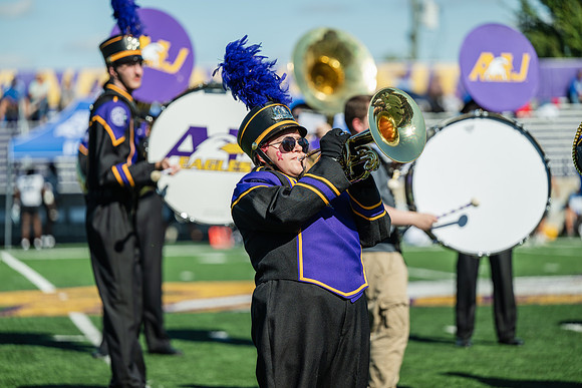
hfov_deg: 12.8
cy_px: 194
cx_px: 291
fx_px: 2587
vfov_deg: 8.6
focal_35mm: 160
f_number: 3.2
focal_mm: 160
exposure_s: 1/1250
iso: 80
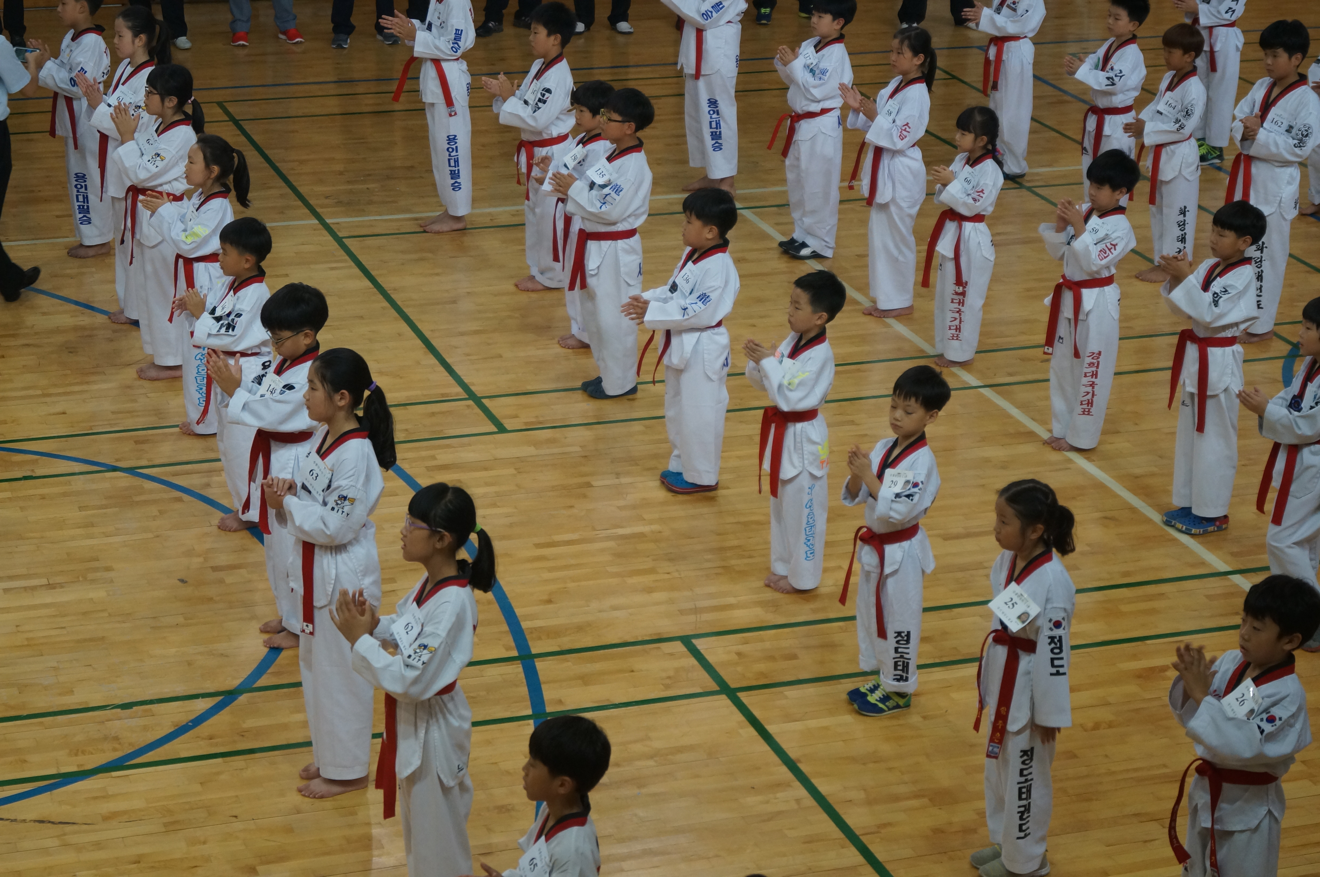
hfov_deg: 24.6
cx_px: 660
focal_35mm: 82
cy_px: 438
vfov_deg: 16.5
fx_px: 3022
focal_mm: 55
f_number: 5.6
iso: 800
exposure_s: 1/160
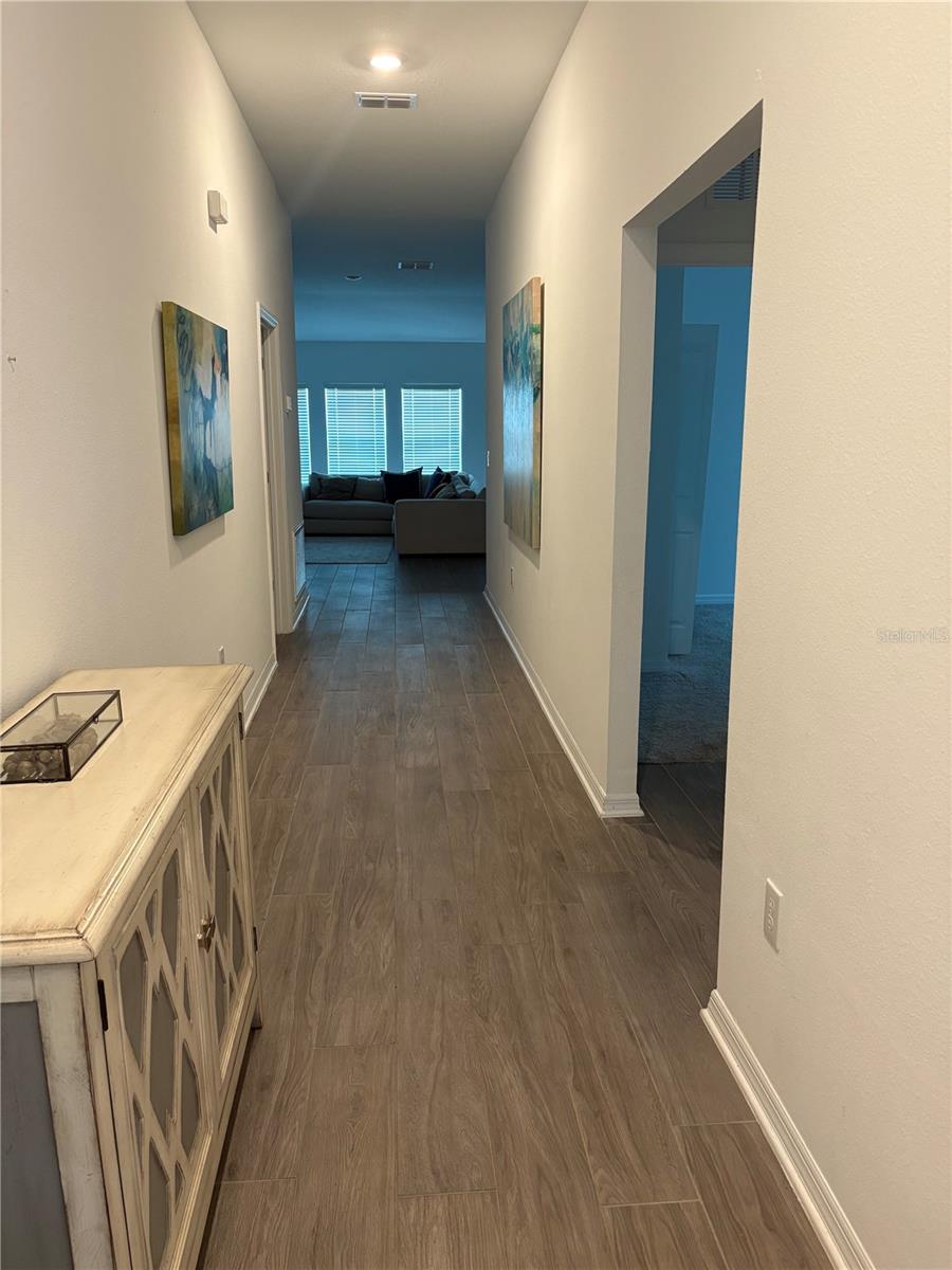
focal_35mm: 26
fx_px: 953
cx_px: 476
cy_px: 635
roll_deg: -0.1
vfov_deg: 67.3
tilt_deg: -11.0
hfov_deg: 53.1
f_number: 1.6
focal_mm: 5.96
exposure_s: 1/60
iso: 200
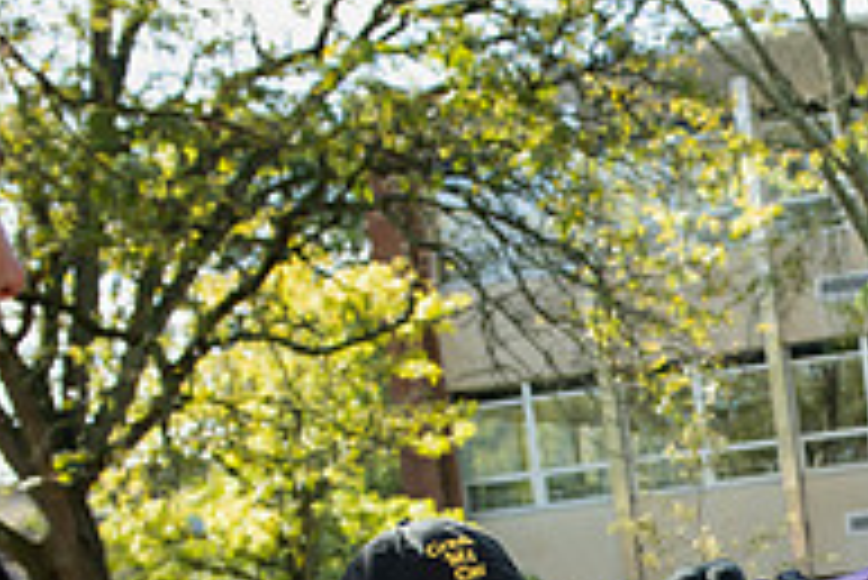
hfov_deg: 20.8
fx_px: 2244
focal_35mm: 93
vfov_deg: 14.3
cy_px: 690
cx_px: 962
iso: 400
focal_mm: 31
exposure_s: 1/400
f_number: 5
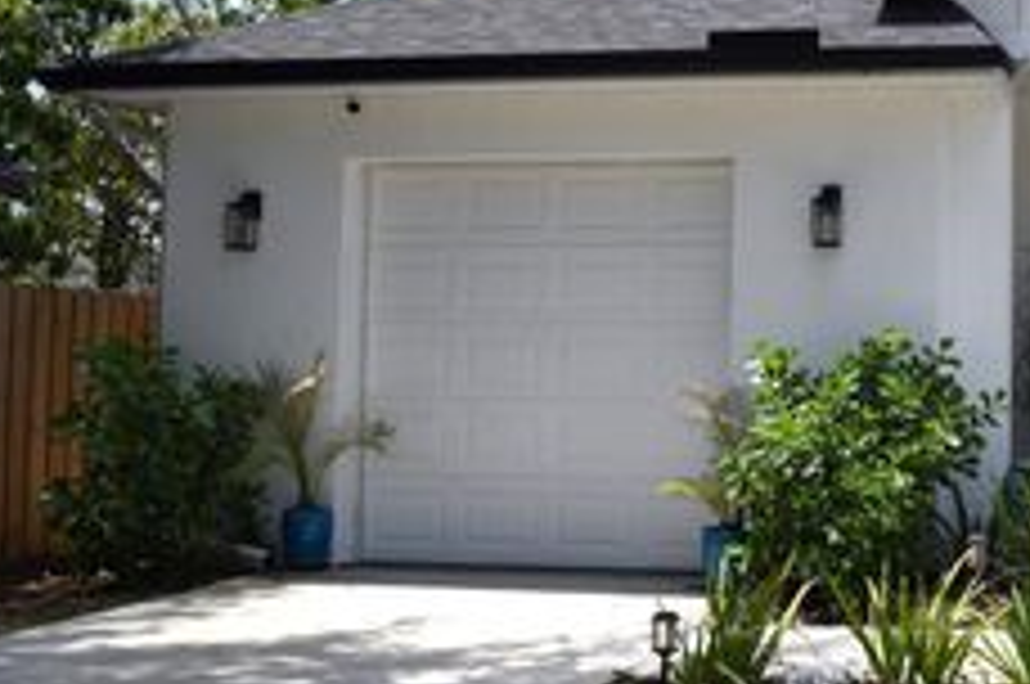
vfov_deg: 22.9
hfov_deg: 31.2
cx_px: 1052
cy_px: 245
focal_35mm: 59
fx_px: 1686
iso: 200
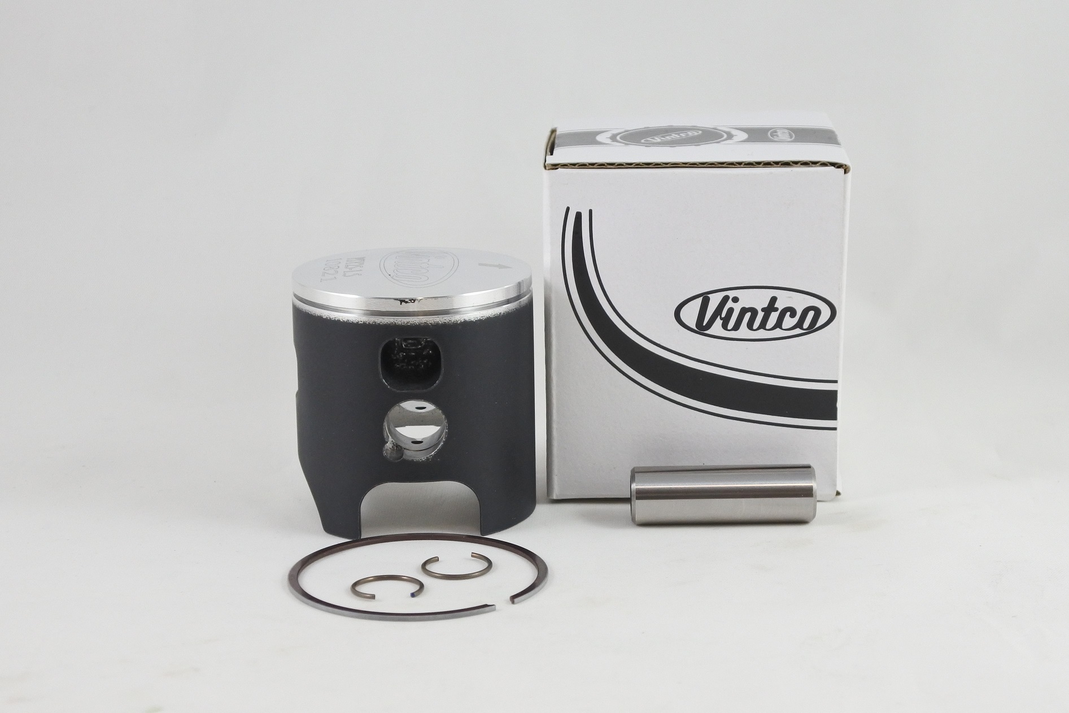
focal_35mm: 53
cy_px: 356
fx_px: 1574
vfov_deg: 25.5
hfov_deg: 37.5
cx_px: 534
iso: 560
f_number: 4.5
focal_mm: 19.7
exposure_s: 1/125
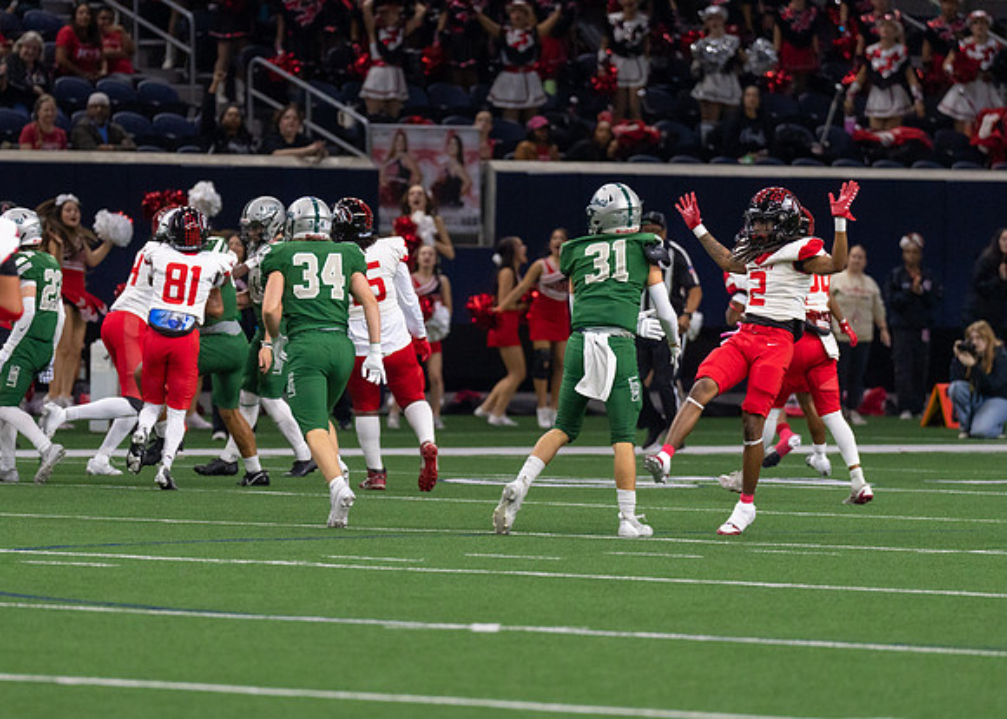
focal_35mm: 350
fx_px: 10014
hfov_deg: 5.8
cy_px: 373
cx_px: 460
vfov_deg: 4.1
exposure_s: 1/1000
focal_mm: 200
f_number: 2.8
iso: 1600
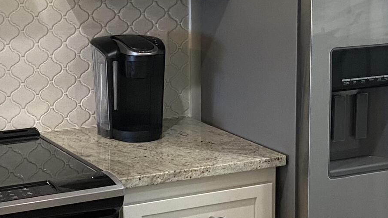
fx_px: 977
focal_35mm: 95
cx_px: 252
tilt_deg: -9.7
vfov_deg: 12.7
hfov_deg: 22.4
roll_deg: -0.5
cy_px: 94
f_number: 1.8
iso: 125
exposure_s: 1/60
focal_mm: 4.25
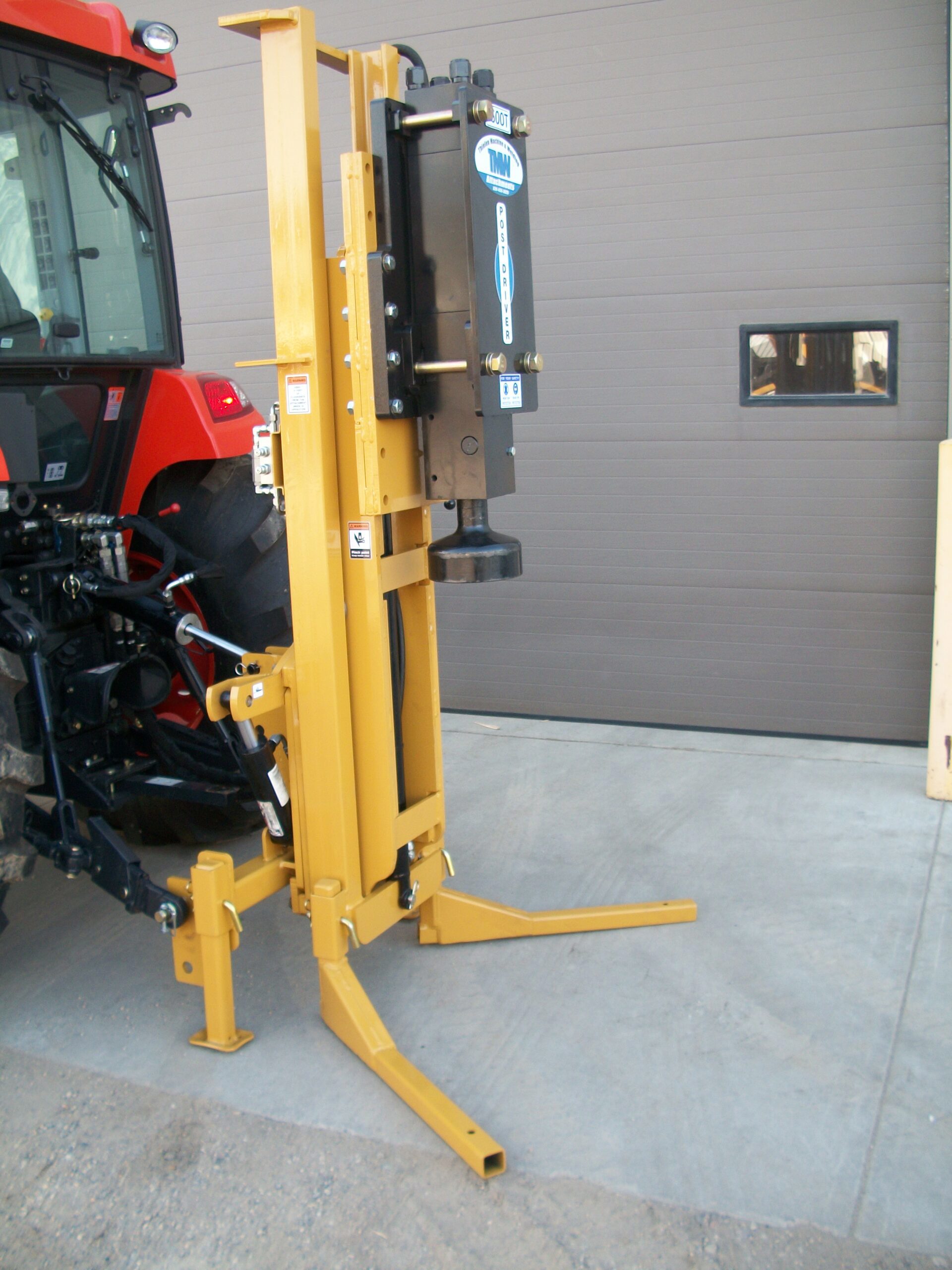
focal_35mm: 35
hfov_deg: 40.7
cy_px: 635
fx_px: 1283
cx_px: 476
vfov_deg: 52.6
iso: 80
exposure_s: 1/80
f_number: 3.1
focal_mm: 6.3
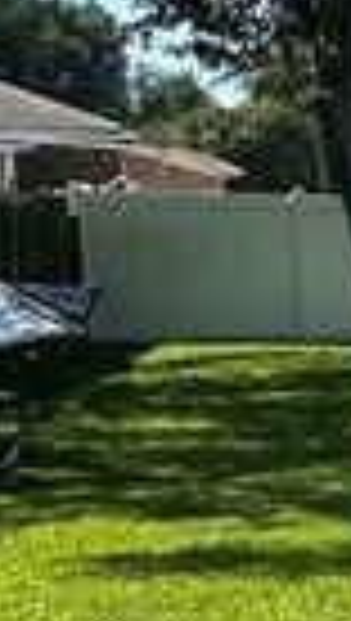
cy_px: 540
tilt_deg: -9.9
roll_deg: -1.1
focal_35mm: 113
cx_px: 990
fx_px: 1863
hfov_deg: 9.1
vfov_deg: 18.7
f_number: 2.2
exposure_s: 1/1082
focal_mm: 2.22
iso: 40
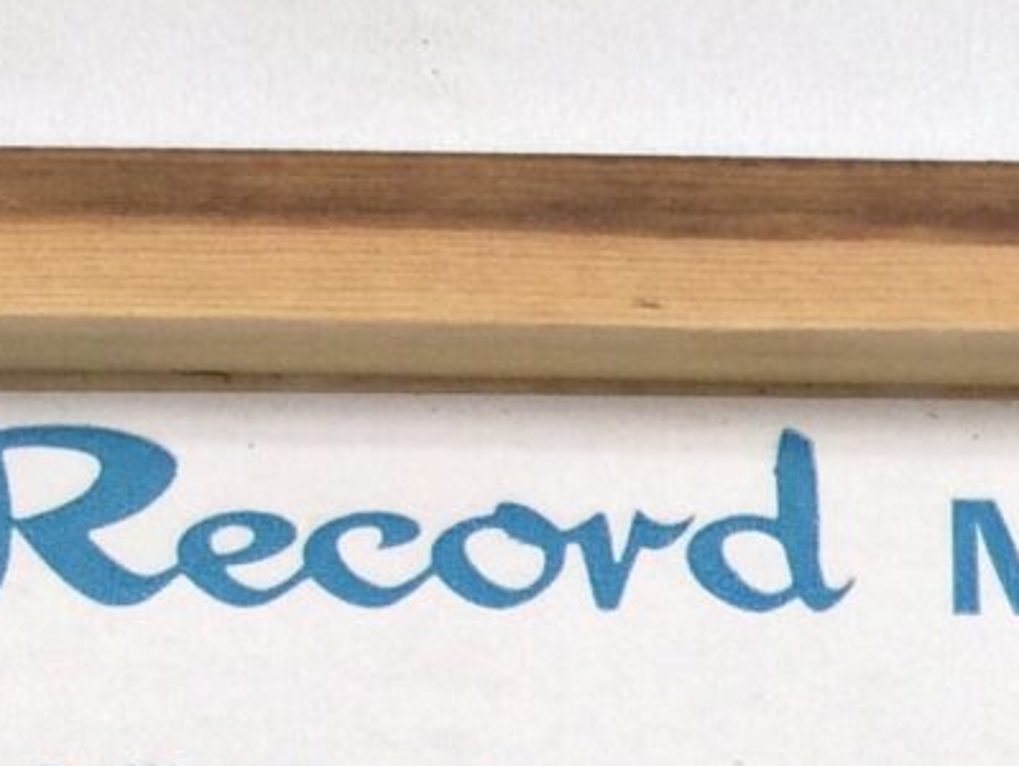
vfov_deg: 9.0
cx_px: 1433
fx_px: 4390
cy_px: 1810
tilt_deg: -25.6
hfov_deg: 12.7
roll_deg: -0.2
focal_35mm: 149
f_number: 2.4
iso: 25
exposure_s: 1/134
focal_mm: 3.3
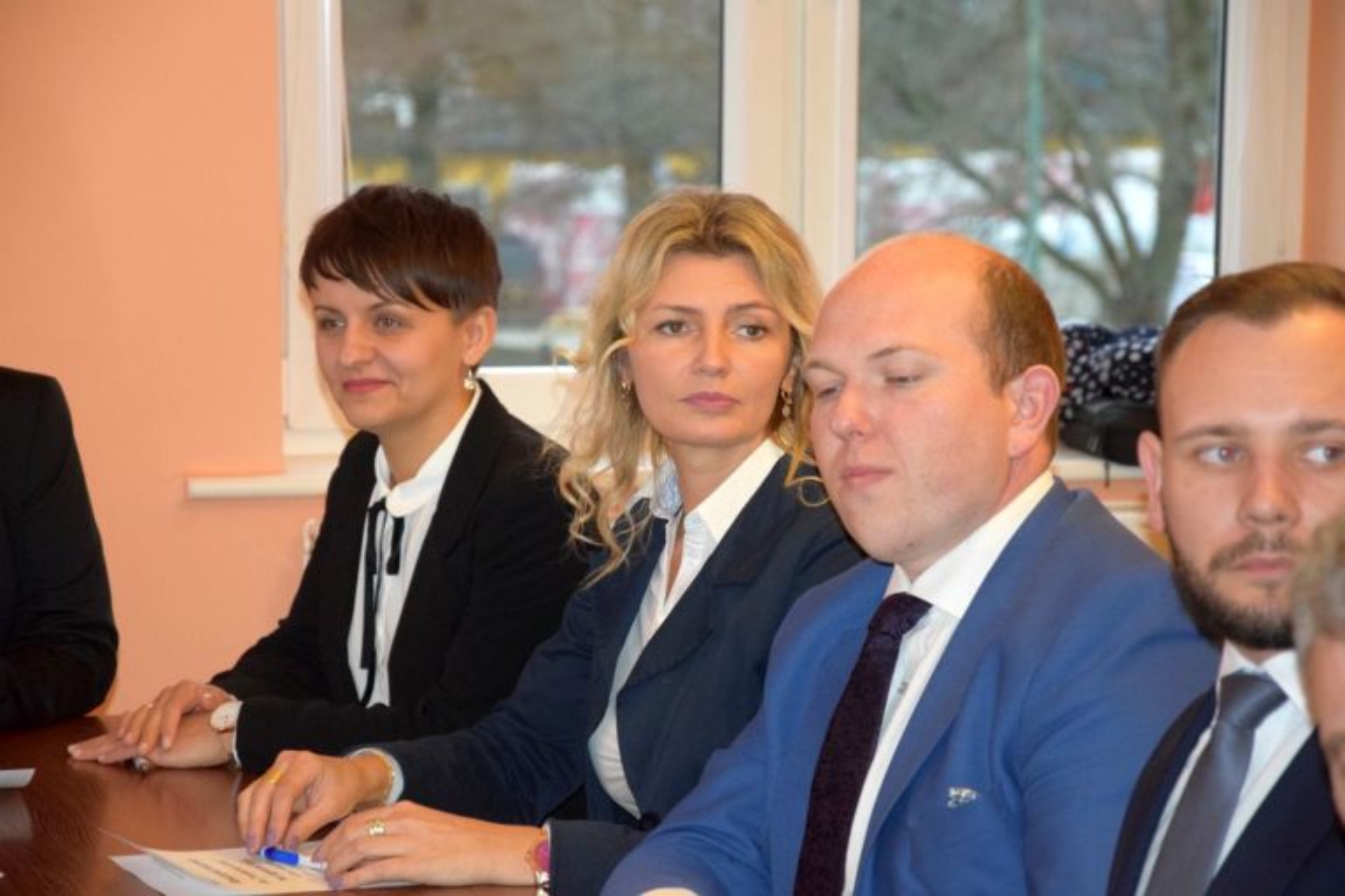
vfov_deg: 9.9
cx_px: 672
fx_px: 5155
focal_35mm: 138
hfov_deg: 14.9
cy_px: 448
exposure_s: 1/60
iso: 3200
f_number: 5.6
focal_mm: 92
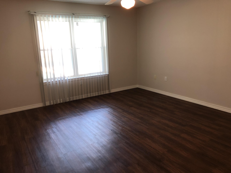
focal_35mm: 28
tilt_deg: -14.2
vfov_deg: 49.7
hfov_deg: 63.4
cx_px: 116
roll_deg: +2.1
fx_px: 187
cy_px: 86
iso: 40
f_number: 1.8
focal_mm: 3.99
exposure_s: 1/20
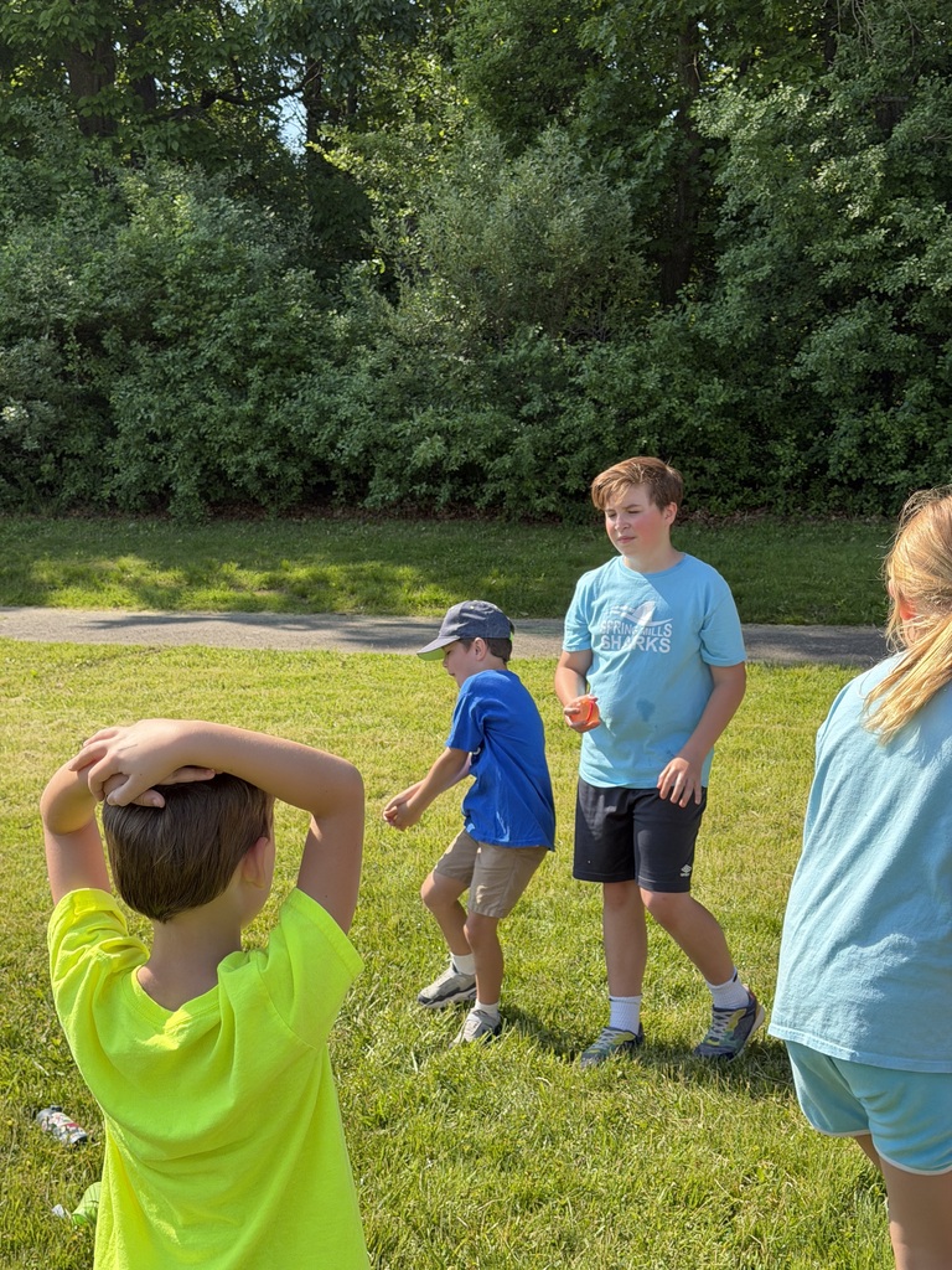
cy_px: 635
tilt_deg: -5.1
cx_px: 476
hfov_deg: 30.3
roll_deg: +0.2
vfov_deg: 39.7
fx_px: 1760
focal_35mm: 48
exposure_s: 1/1980
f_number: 1.78
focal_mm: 6.76
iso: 80
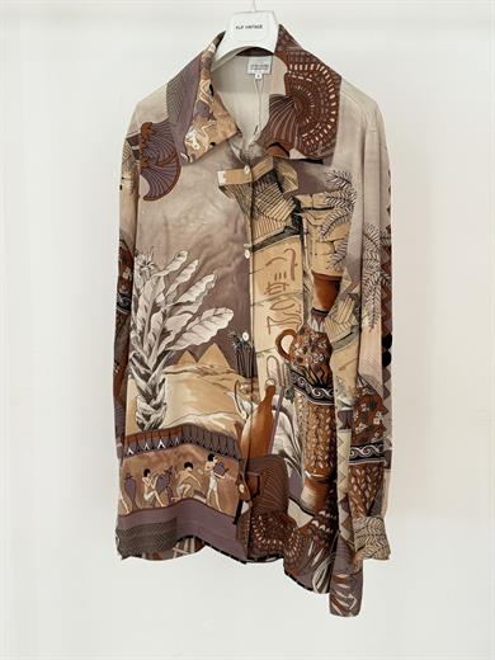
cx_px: 248
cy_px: 330
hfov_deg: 30.3
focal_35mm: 48
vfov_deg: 39.7
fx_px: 915
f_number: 1.78
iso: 64
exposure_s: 1/50
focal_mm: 6.76
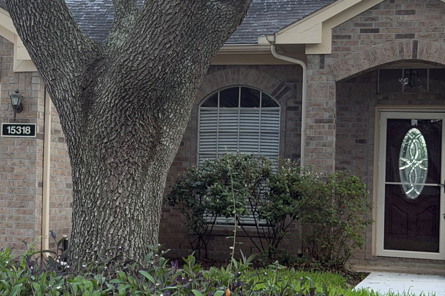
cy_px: 131
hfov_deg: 21.1
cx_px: 30
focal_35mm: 94
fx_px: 1162
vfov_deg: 14.5
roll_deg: -1.5
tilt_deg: +2.9
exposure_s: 1/917
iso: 100
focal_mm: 6.76
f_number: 1.78
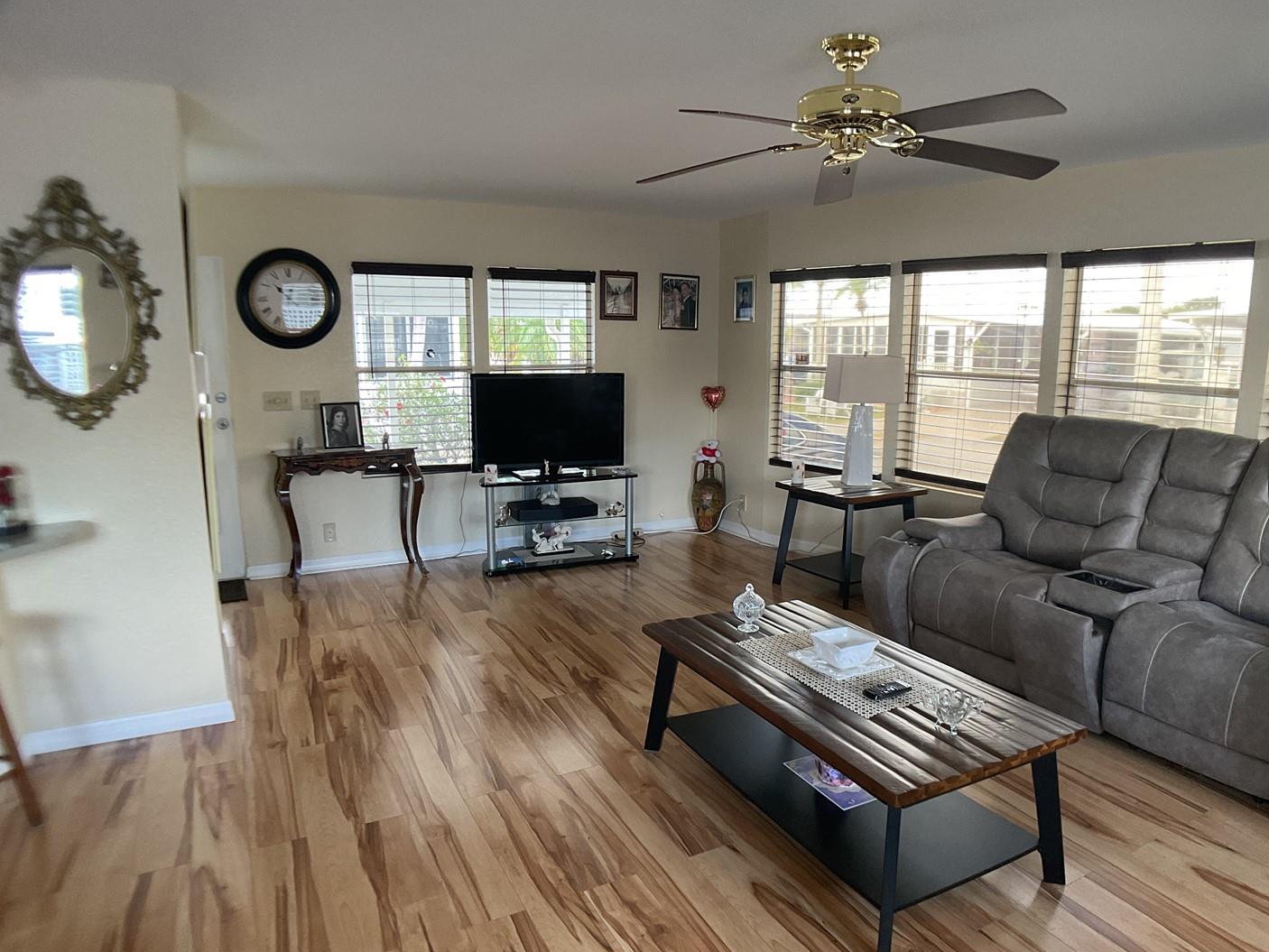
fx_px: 1210
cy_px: 514
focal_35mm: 33
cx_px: 679
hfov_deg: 55.3
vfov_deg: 42.9
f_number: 1.8
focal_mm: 3
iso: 64
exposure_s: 1/60
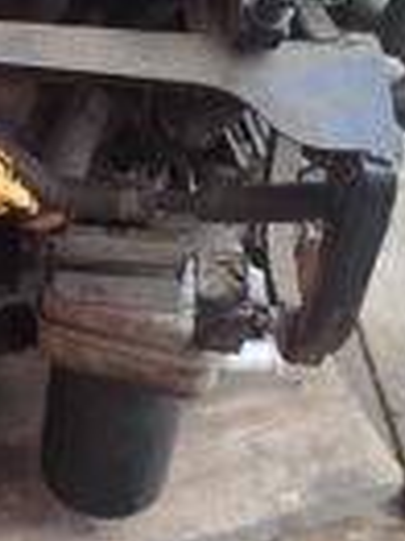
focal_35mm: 88
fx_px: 1375
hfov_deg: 16.1
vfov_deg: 21.8
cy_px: 54
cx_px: -74
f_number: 1.7
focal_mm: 5.31
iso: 50
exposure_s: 1/114
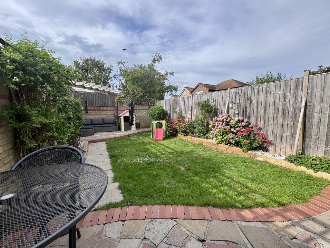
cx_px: 165
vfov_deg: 85.7
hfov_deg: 102.1
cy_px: 124
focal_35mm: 14
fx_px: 133
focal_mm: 2.22
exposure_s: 1/1034
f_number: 2.2
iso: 40
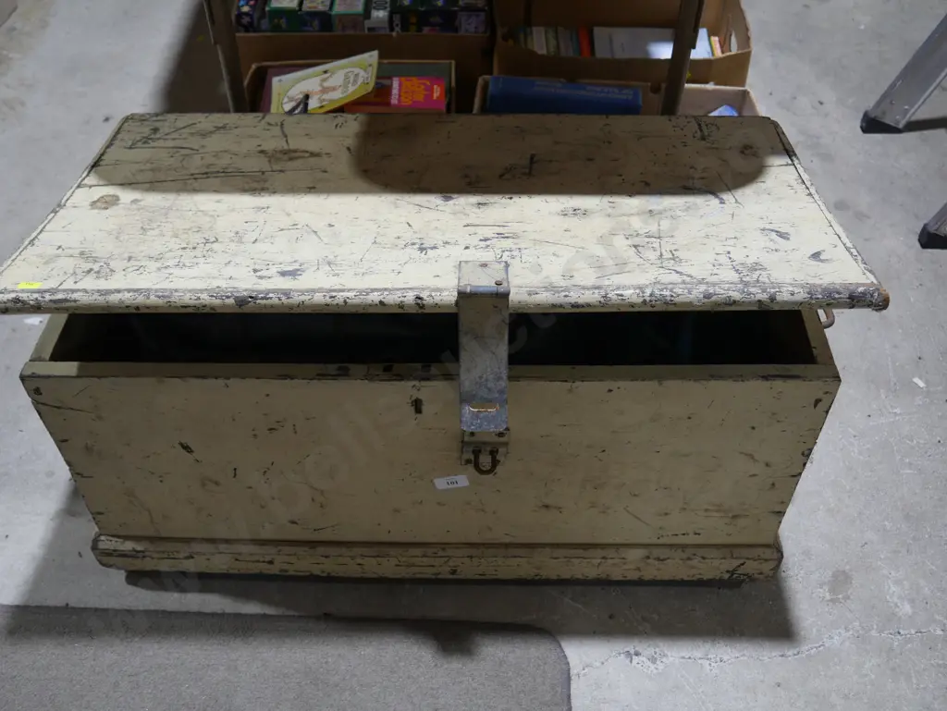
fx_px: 931
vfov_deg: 41.8
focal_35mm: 34
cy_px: 356
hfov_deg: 53.9
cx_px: 474
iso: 250
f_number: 4
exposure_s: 1/60
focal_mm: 17
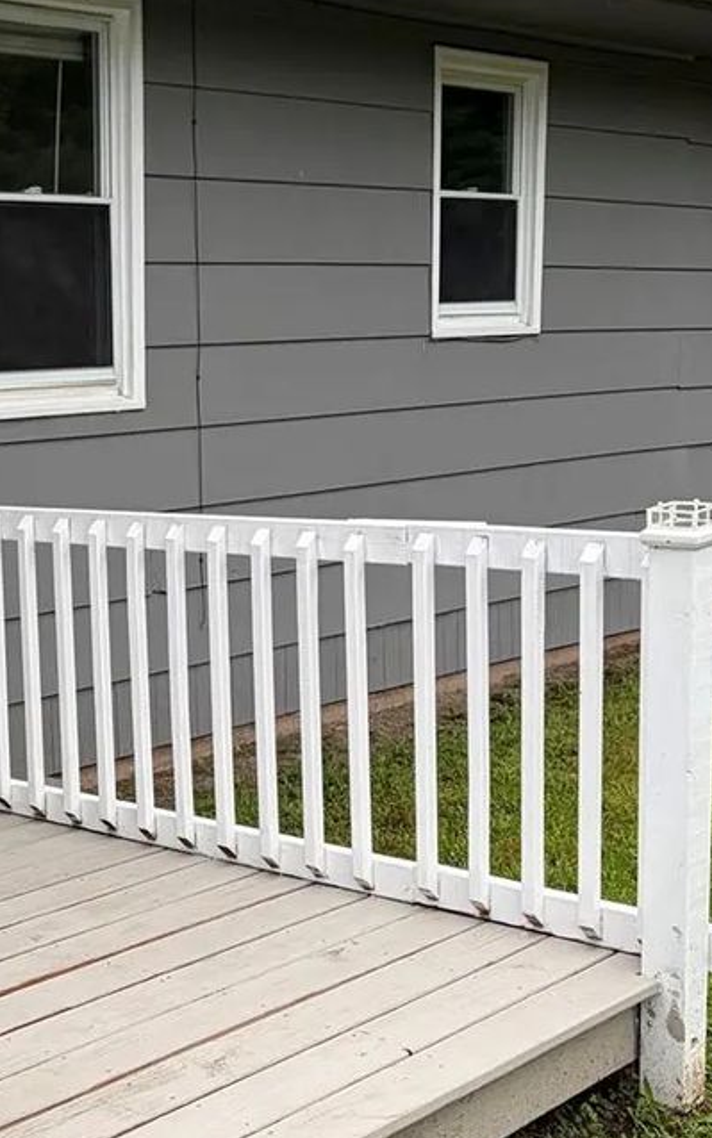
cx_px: -89
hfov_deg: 20.8
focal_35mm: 59
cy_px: 629
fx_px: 1831
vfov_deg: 34.5
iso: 40
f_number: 1.6
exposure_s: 1/122
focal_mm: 5.96
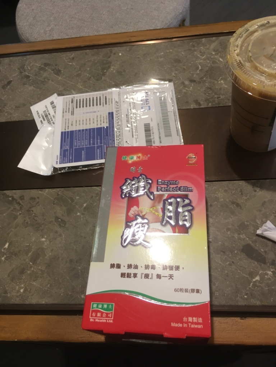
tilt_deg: -60.1
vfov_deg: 61.7
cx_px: 138
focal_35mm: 29
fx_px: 308
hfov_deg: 48.2
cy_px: 184
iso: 100
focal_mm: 4.15
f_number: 2.2
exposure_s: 1/33
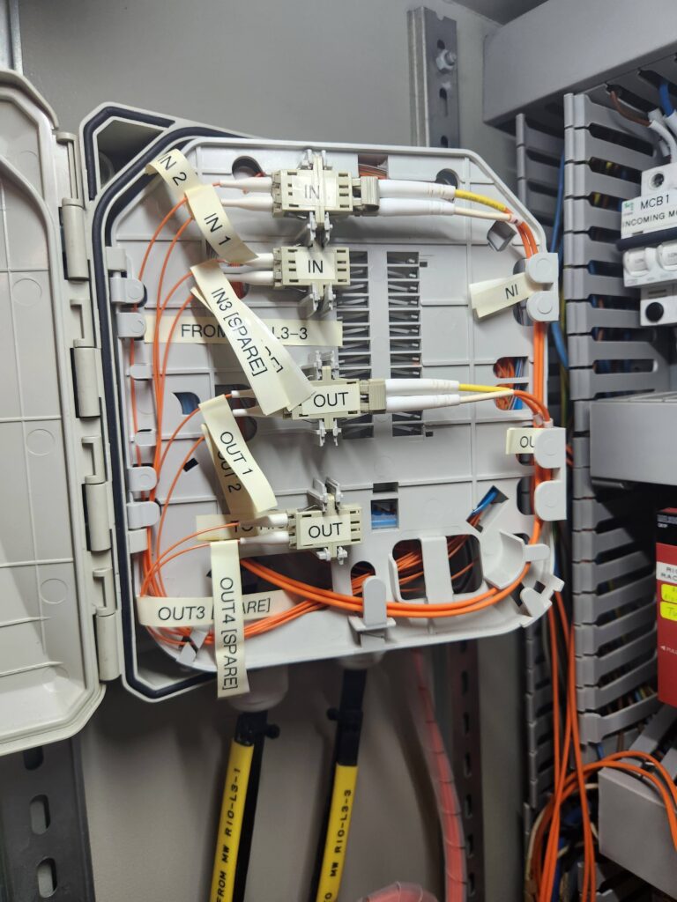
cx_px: 338
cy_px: 451
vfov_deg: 73.9
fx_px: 600
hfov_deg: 58.9
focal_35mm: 23
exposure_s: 1/100
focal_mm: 5.4
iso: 125
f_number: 1.8
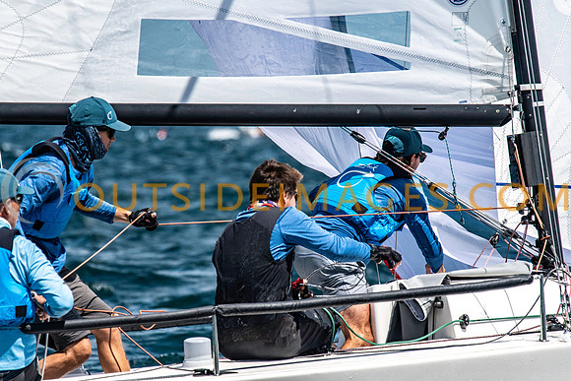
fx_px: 7139
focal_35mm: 450
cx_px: 286
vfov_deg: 3.1
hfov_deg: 4.6
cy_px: 190
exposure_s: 1/6400
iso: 500
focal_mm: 300
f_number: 5.6
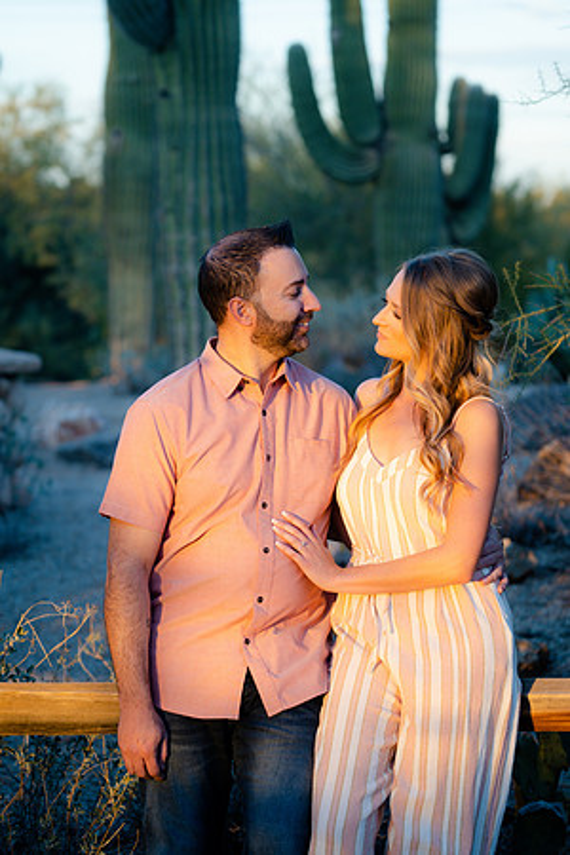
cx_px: 285
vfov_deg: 18.4
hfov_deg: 12.3
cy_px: 428
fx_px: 2636
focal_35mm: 111
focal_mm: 111
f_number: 4
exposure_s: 1/250
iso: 320
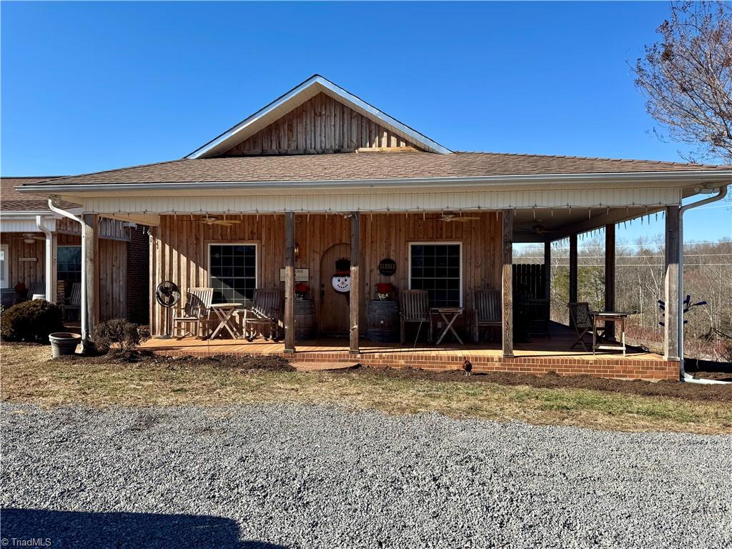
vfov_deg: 56.8
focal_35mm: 24
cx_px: 366
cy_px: 274
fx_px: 508
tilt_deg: +0.2
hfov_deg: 71.6
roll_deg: -0.5
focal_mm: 6.76
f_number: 1.78
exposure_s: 1/3096
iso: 80
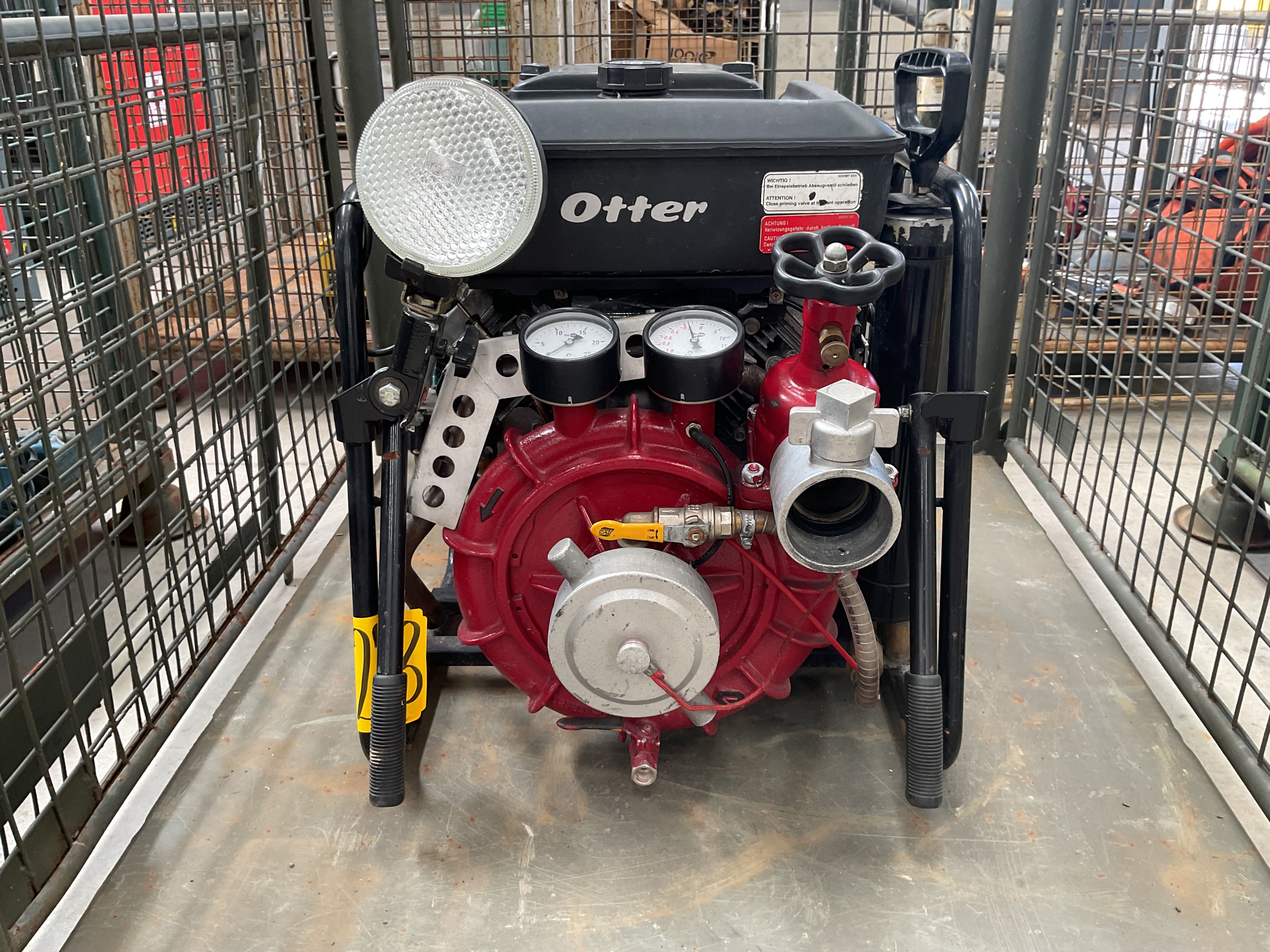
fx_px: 1064
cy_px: 476
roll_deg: +1.2
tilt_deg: -24.5
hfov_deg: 61.7
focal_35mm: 29
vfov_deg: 48.2
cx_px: 635
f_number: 1.8
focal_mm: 3
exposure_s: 1/60
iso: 50
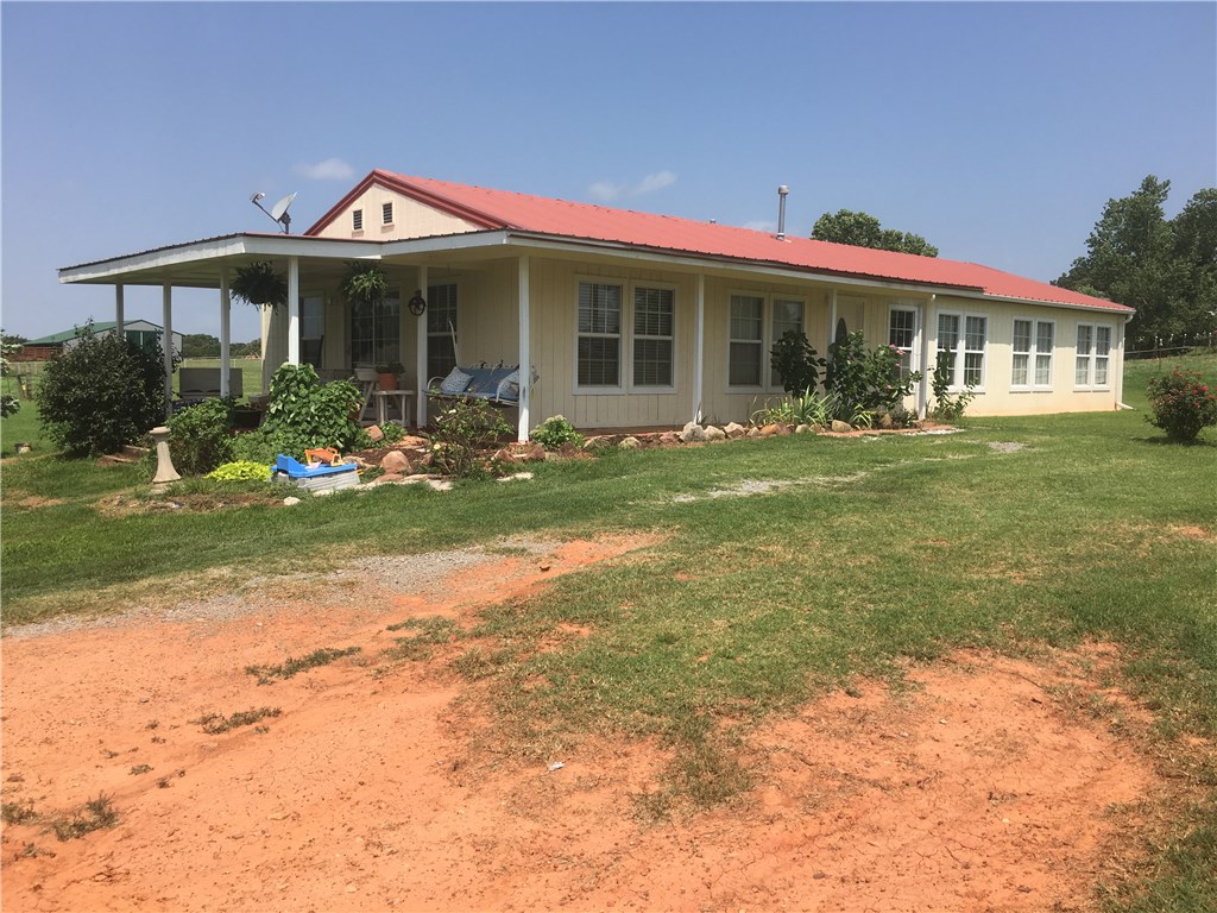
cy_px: 456
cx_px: 608
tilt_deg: -4.0
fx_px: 1020
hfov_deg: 61.7
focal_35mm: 29
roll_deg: -1.6
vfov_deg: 48.2
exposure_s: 1/1538
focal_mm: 4.15
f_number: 2.2
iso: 25
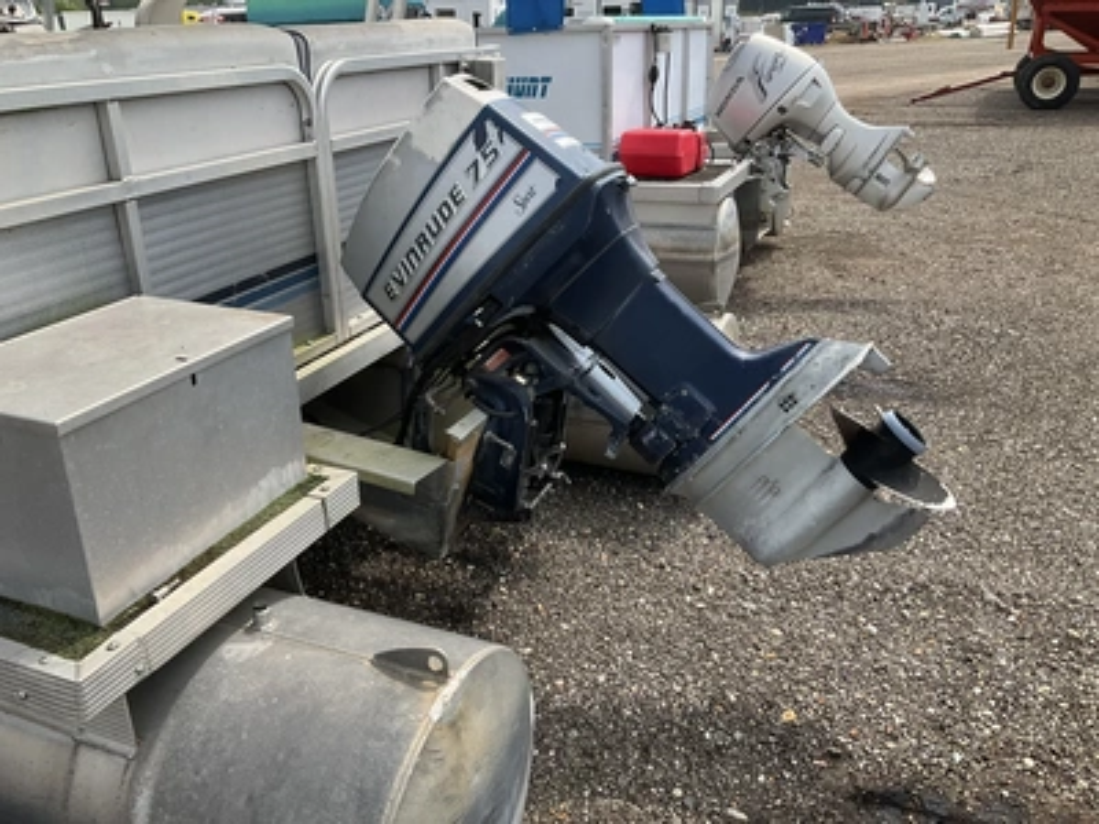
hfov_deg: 61.7
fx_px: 921
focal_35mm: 29
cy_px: 412
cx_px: 550
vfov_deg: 48.2
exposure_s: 1/842
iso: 25
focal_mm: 3
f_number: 1.8
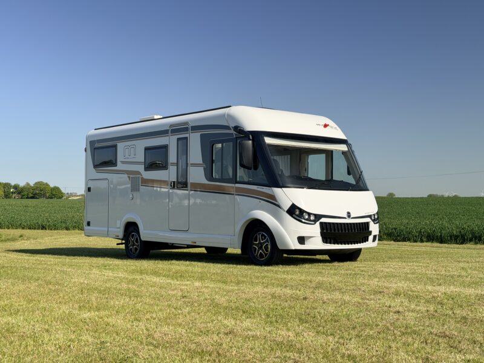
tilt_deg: +1.2
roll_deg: +0.7
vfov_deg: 30.3
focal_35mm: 48
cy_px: 182
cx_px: 242
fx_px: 671
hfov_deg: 39.7
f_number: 1.78
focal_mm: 6.76
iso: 64
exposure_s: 1/2273
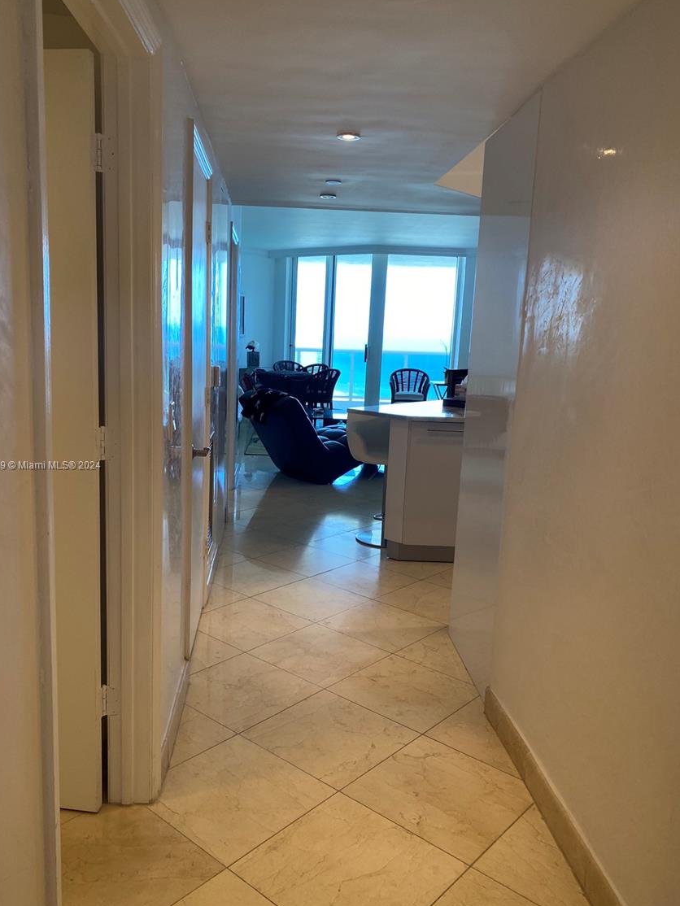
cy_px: 466
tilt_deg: -9.1
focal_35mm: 28
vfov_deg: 63.4
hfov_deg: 49.7
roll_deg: -1.8
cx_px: 318
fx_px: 733
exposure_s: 1/120
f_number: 1.8
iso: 64
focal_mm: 4.25
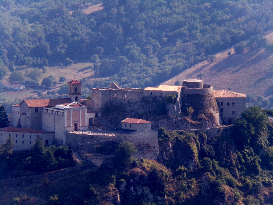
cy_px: 102
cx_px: 136
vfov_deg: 2.7
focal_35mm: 541
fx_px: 4267
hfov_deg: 3.7
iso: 100
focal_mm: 96.9
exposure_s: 1/100
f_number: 8.8
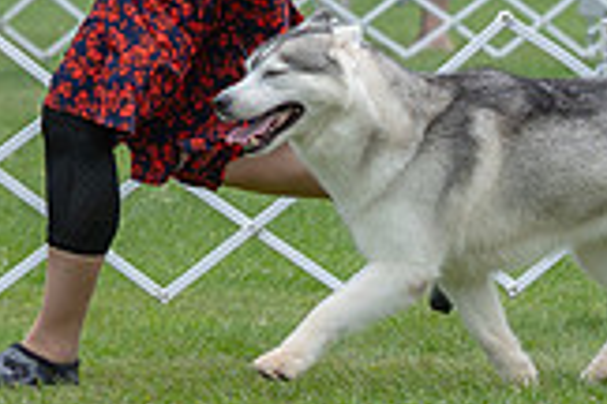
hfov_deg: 3.8
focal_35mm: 538
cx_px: 416
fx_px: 9071
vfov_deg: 2.6
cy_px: -103
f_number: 4.5
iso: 400
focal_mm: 100
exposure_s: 1/1250
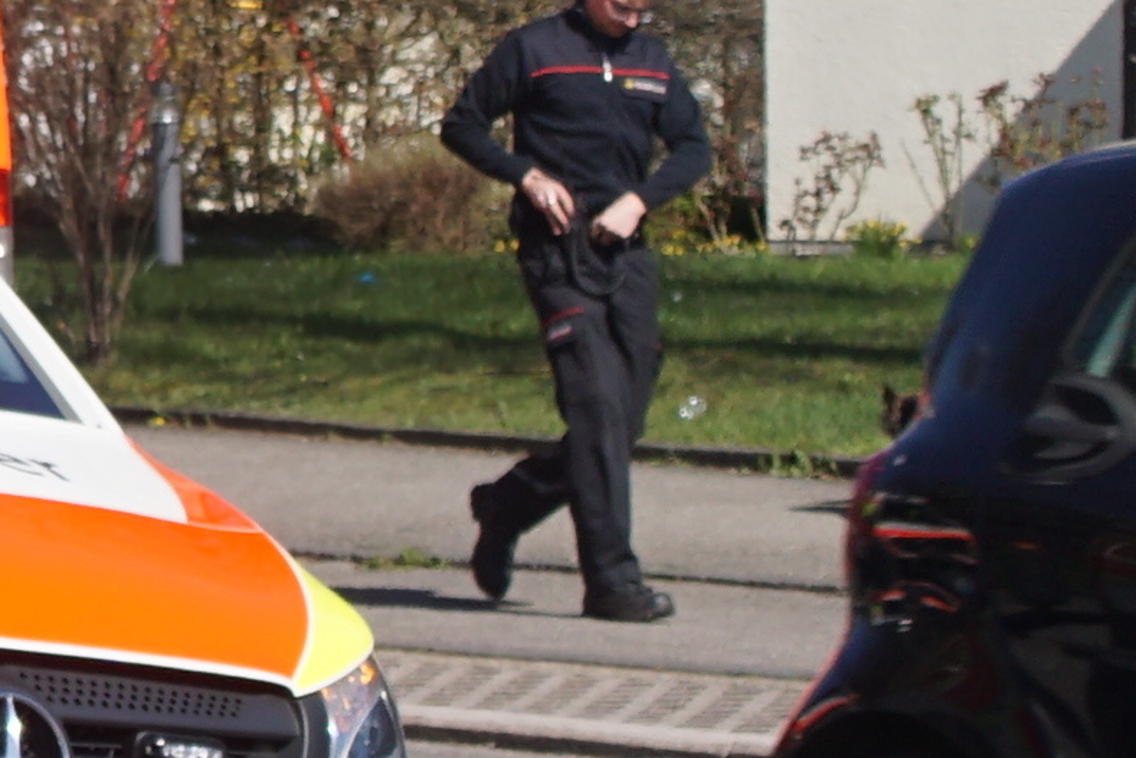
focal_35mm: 456
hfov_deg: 4.5
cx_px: -743
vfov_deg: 3.0
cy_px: 53
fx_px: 14388
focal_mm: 40
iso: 100
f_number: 6.3
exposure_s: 1/320
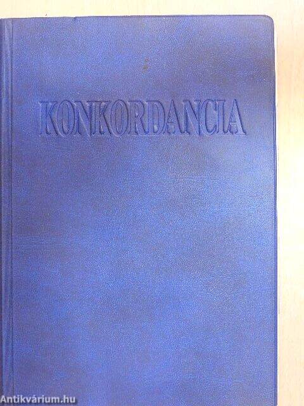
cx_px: 152
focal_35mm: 65
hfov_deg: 22.6
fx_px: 761
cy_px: 203
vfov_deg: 29.8
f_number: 4.2
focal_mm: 11.6
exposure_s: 1/8
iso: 640
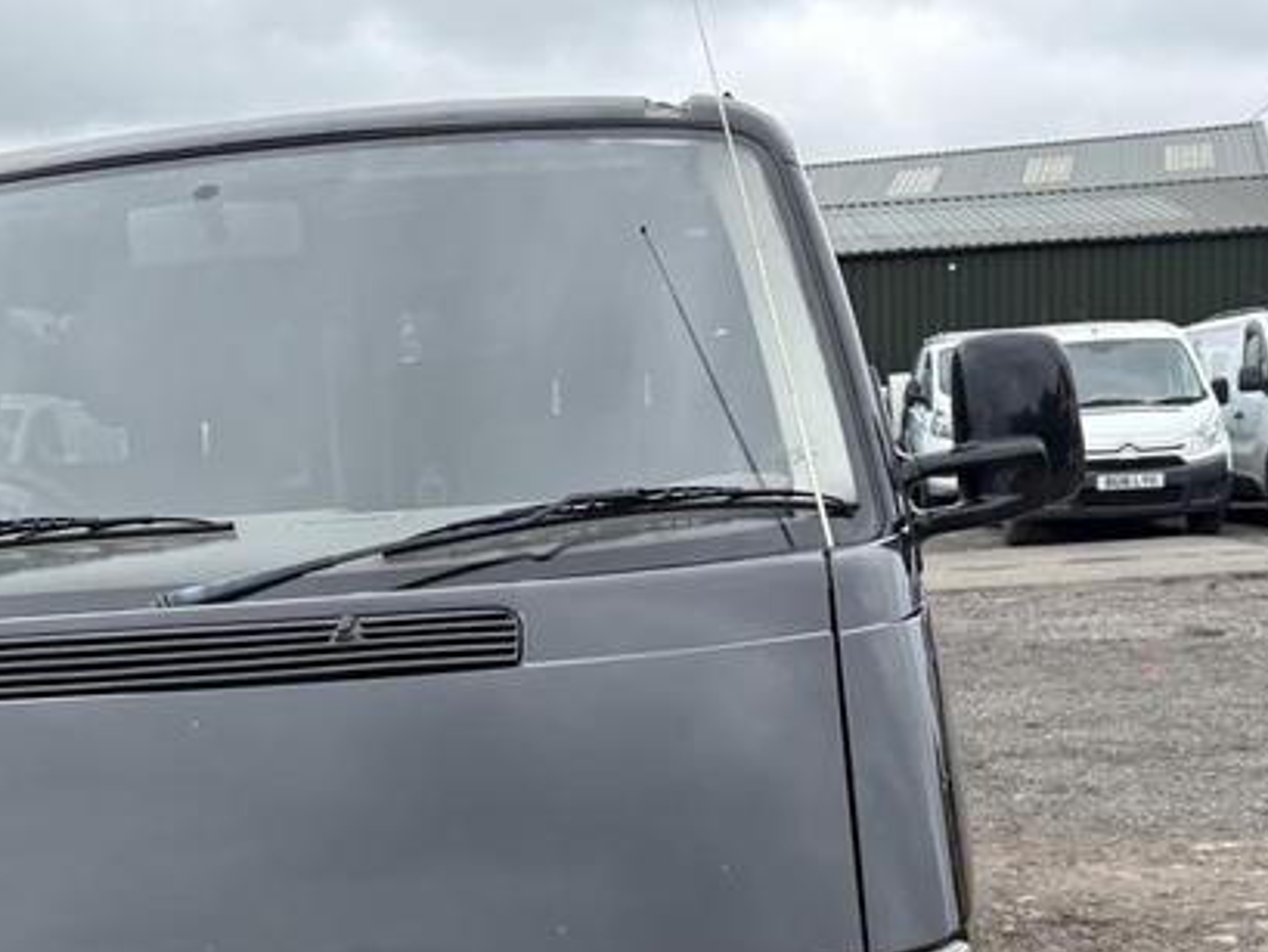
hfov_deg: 33.4
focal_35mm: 57
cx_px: 397
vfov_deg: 25.1
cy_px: 816
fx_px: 2089
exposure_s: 1/1517
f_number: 1.6
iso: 50
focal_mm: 5.96
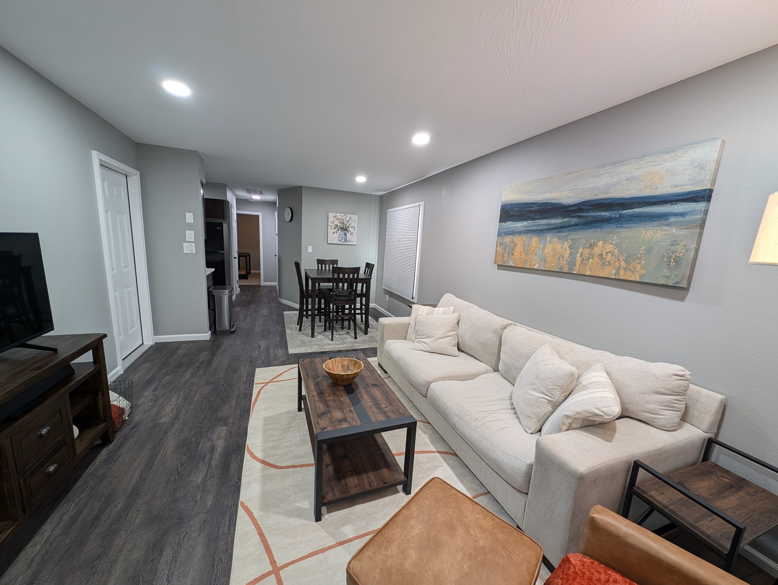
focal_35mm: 12
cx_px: 389
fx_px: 270
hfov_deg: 110.5
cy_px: 292
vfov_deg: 94.6
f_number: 1.95
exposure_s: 1/24
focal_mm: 2.23
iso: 111
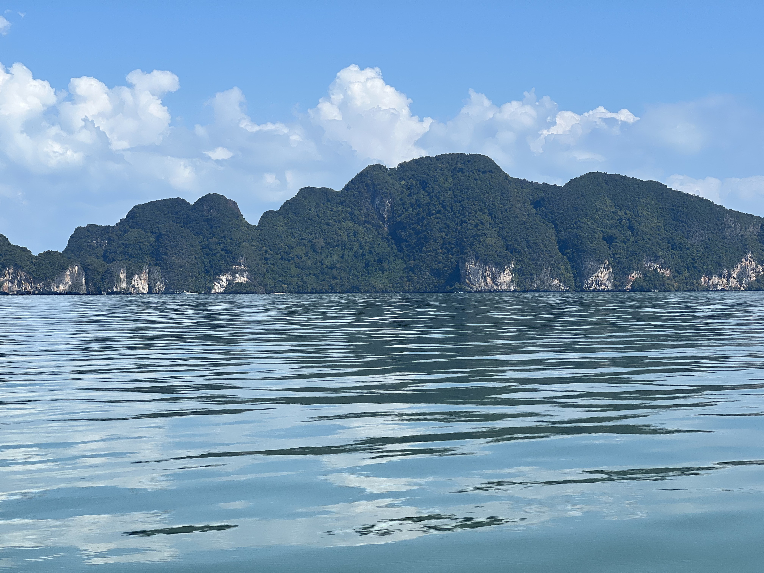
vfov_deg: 19.1
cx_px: 382
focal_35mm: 77
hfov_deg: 25.3
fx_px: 1699
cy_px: 286
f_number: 2.8
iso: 32
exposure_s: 1/1206
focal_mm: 9
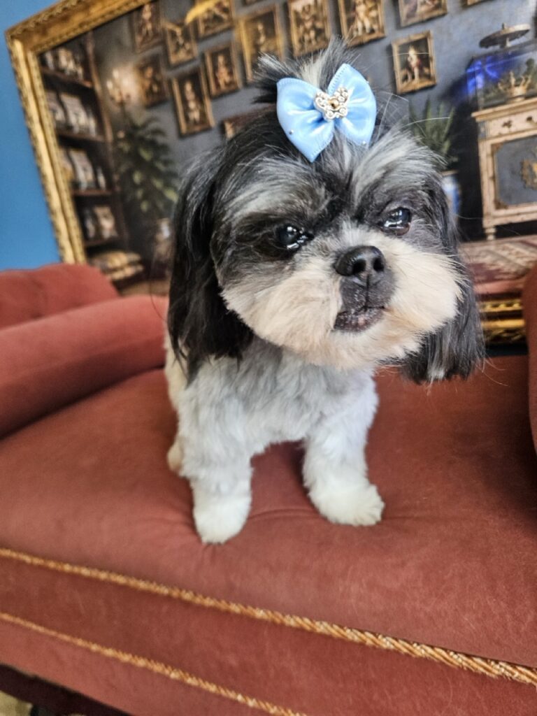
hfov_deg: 58.9
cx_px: 268
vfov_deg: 73.9
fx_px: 476
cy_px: 358
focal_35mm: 23
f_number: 1.8
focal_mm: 5.4
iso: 250
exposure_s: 1/359
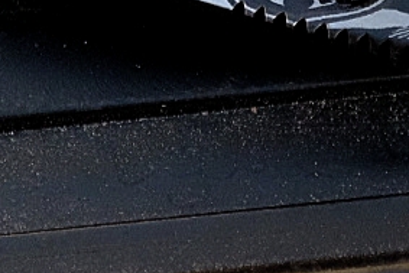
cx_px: -318
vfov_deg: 2.4
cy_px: -404
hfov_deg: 3.6
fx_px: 6422
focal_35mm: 565
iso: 6400
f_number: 9
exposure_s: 1/500
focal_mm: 60
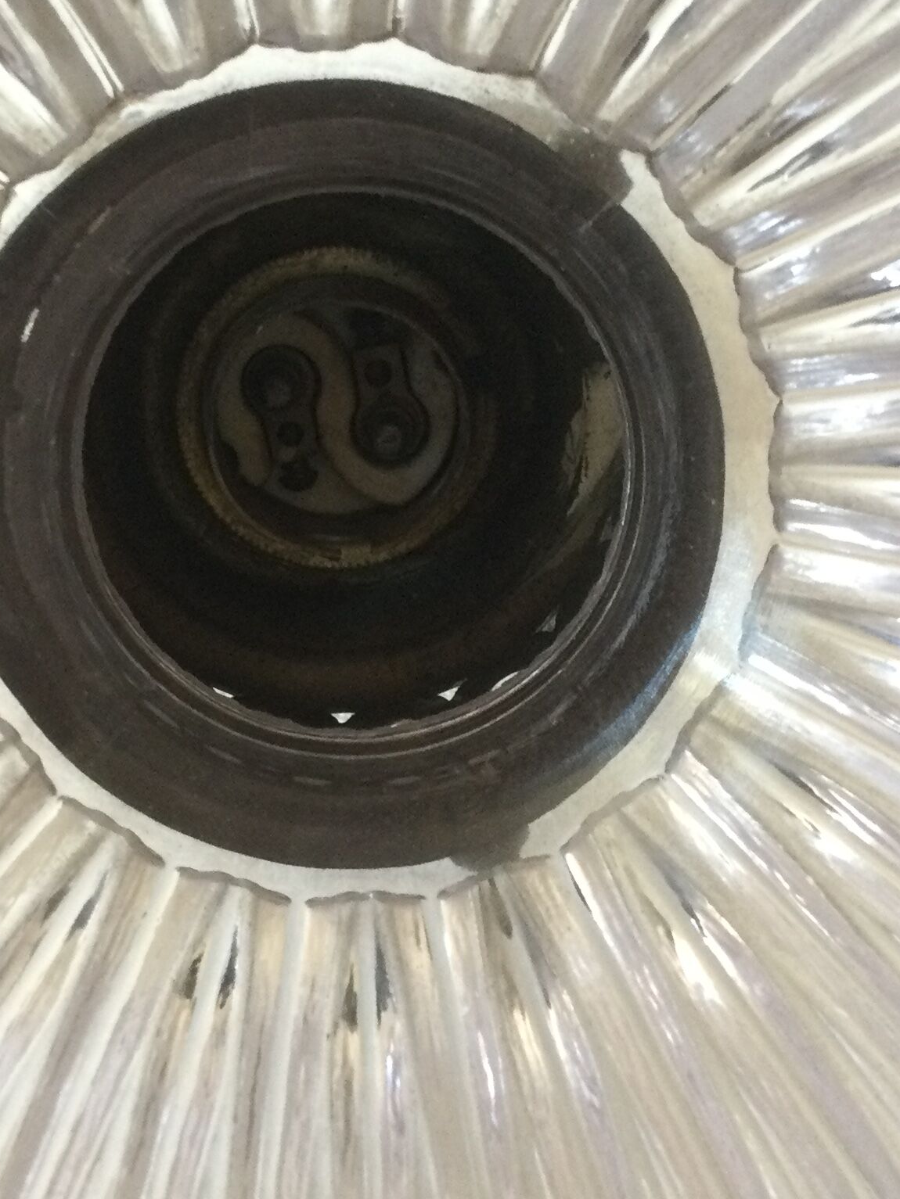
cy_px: 623
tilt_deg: -28.8
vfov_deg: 29.4
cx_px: 307
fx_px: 2288
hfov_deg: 22.2
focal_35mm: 66
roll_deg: +3.5
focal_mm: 3.3
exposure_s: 1/33
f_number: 2.4
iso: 160
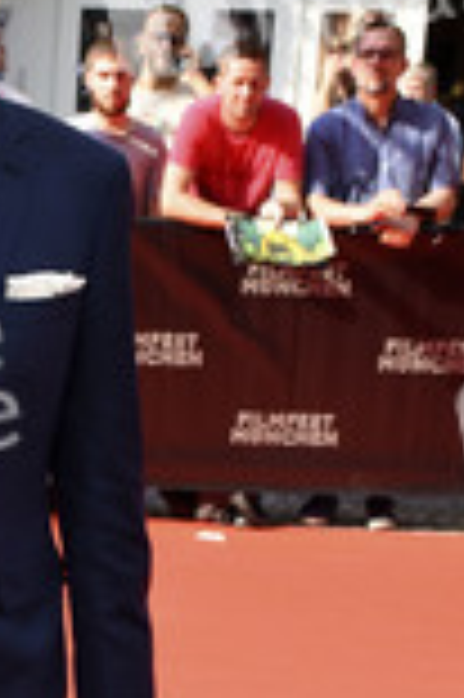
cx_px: -81
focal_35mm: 104
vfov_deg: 19.2
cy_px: 648
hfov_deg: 12.8
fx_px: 2021
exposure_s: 1/160
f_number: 7.1
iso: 200
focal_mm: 27
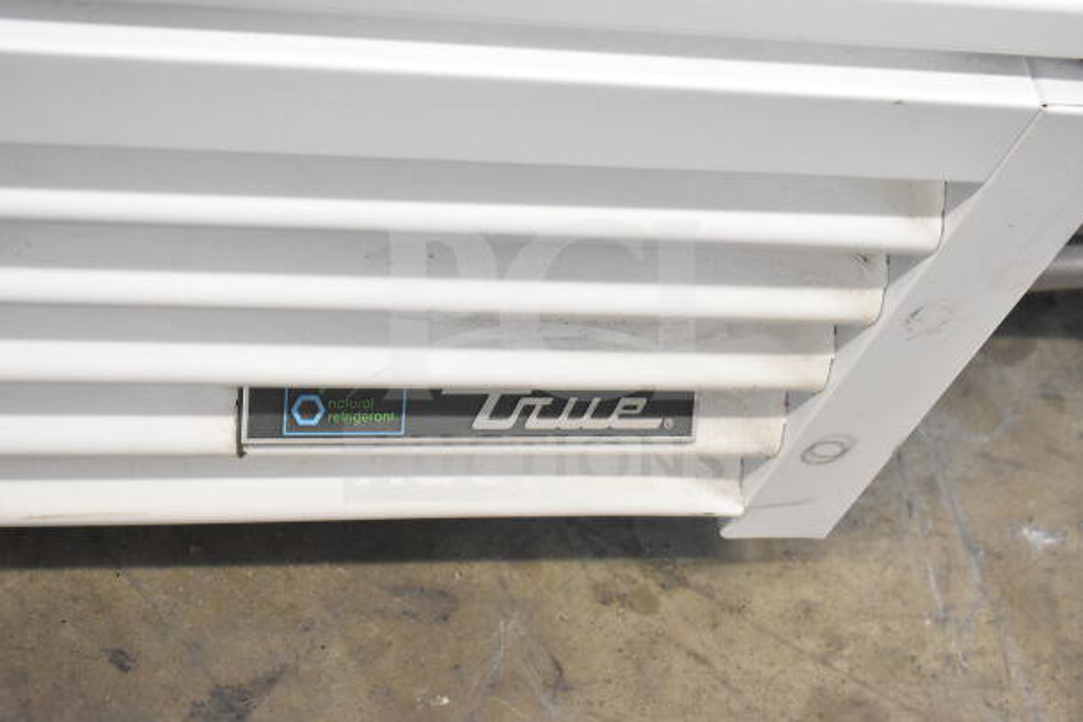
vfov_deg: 16.6
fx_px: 2482
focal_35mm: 82
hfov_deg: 24.6
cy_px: 361
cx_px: 542
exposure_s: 1/100
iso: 5600
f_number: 5.6
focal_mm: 55
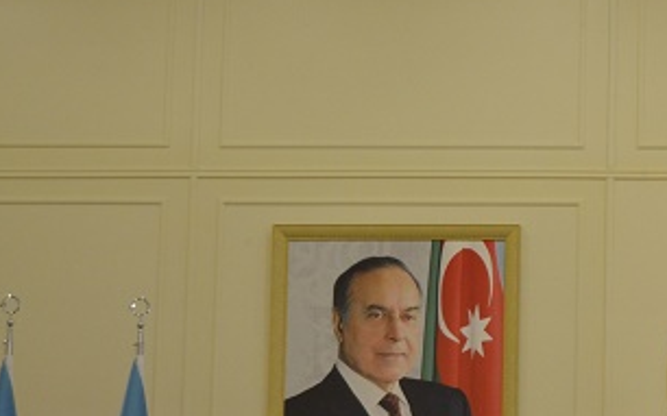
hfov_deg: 12.8
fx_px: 2907
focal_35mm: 160
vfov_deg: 8.2
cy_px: 273
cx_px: 745
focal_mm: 40
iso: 900
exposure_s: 1/60
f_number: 5
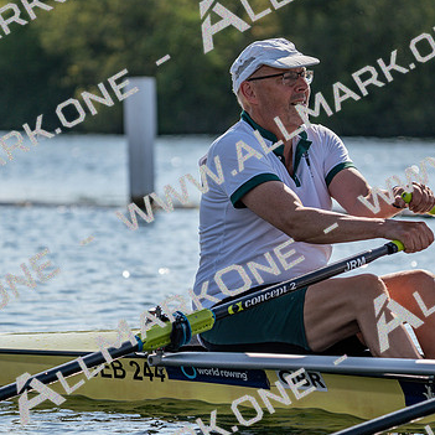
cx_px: 268
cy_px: 235
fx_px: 4208
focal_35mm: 296
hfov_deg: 5.9
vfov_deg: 5.9
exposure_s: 1/1600
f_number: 5.6
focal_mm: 211
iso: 160
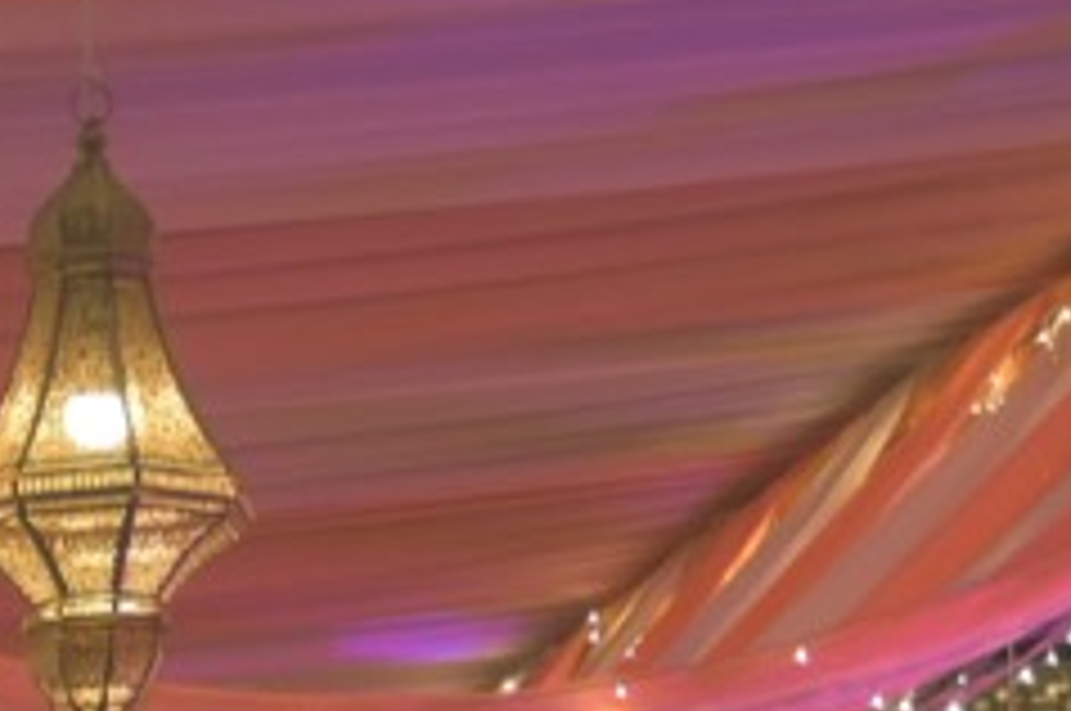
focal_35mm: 262
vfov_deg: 5.1
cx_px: -1796
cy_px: 1534
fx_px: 7784
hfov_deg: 7.2
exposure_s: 1/125
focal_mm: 39
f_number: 4
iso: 1250
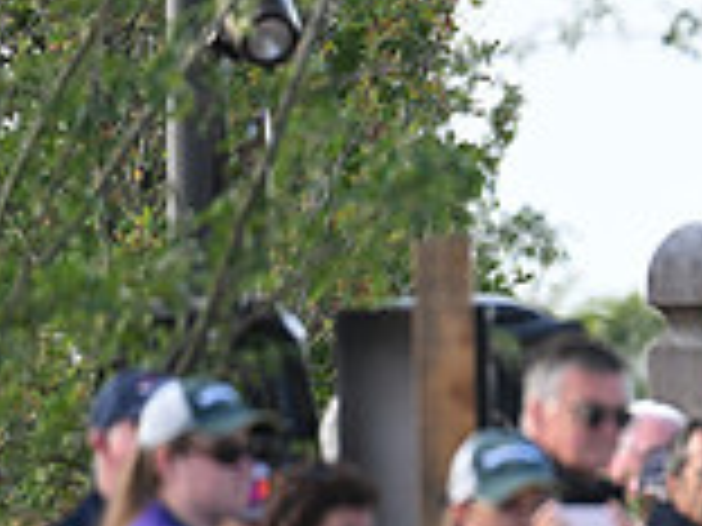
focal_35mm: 1428
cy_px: 793
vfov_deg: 1.0
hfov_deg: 1.4
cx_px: 1282
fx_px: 28959
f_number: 5
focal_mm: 400
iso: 1400
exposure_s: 1/1600
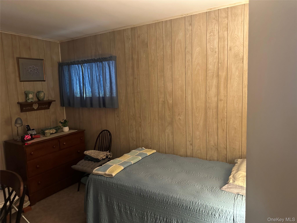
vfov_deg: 56.8
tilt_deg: -8.1
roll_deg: +1.7
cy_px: 112
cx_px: 148
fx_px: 206
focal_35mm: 24
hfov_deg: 71.6
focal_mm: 6.86
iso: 1000
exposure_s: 1/30
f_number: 1.78
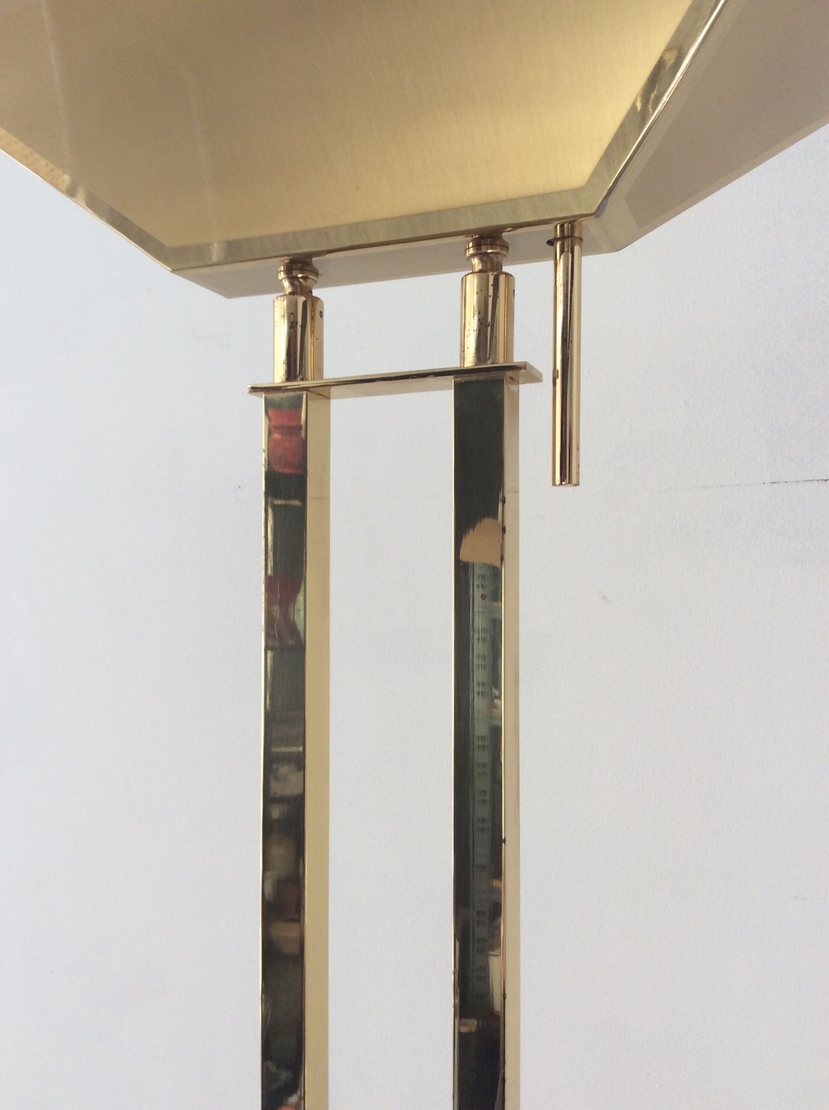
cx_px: 414
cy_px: 555
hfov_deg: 44.1
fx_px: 1025
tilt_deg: +1.2
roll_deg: -0.5
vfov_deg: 56.9
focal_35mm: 32
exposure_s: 1/33
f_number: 2.4
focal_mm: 3.3
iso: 32
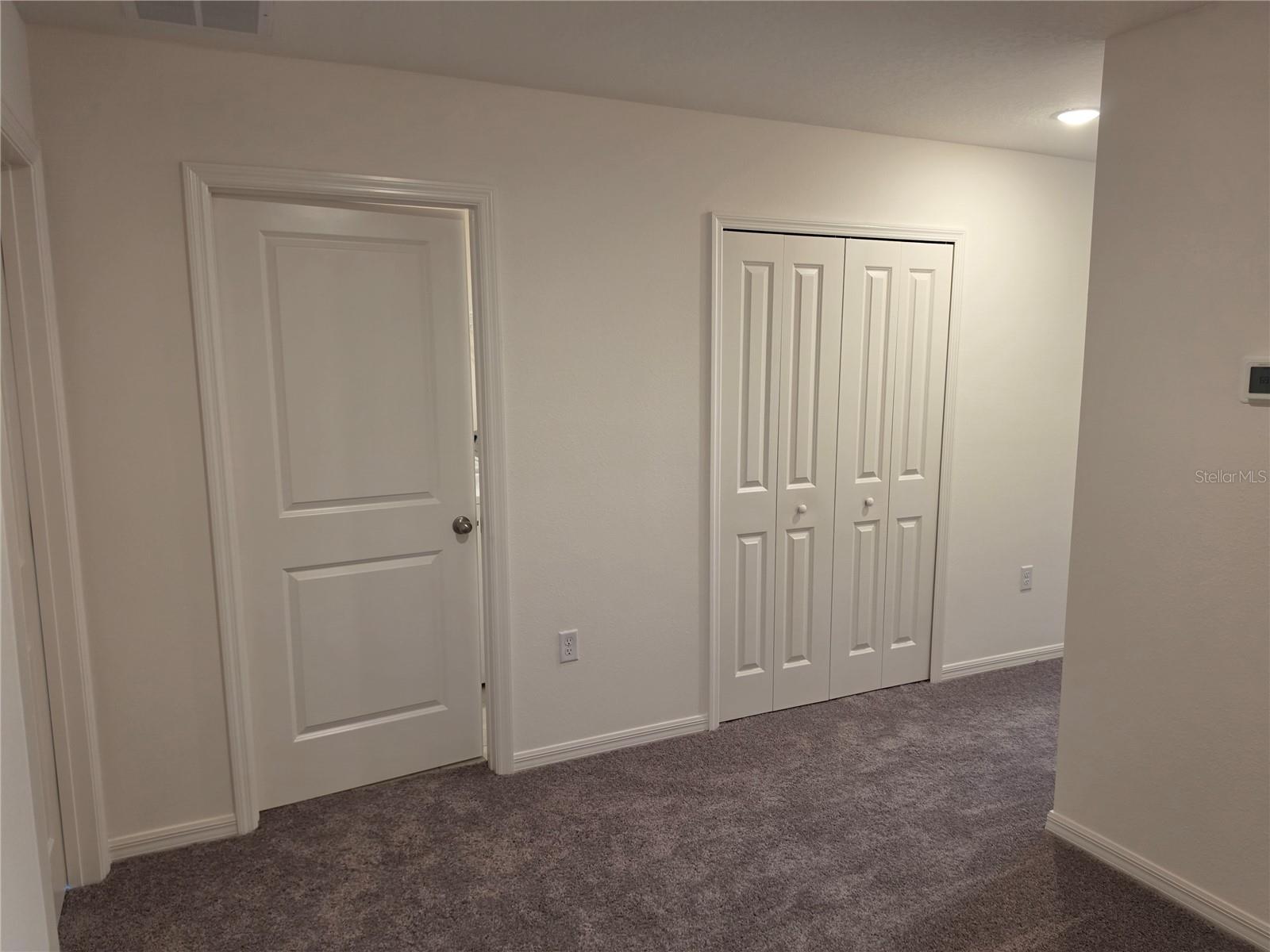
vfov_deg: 58.9
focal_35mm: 23
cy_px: 476
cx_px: 635
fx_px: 844
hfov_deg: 73.9
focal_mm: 6.5
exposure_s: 1/120
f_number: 1.4
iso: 200
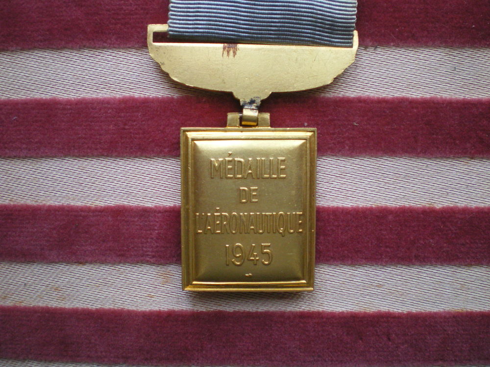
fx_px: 538
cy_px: 184
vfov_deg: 37.7
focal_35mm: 38
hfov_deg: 49.0
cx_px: 245
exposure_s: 1/50
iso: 320
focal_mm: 6.3
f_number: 3.1
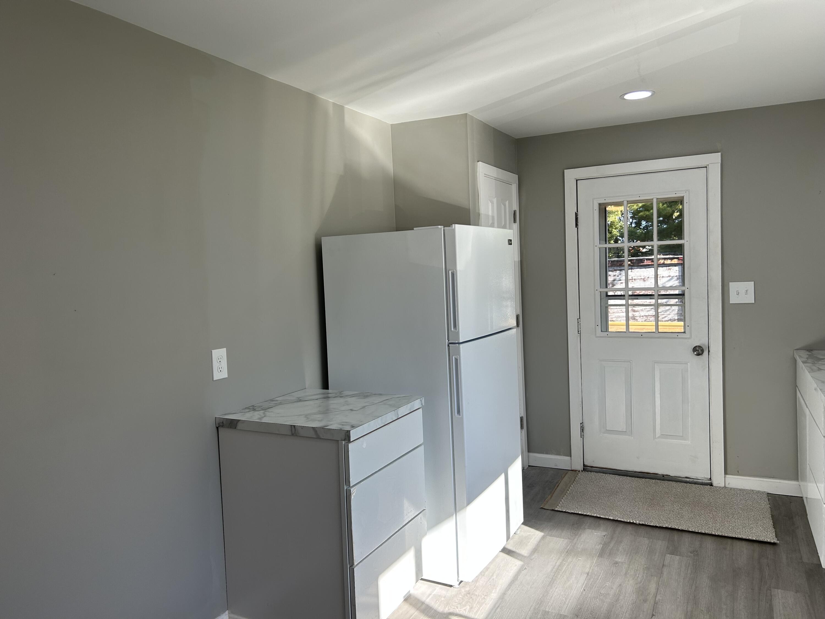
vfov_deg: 53.1
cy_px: 310
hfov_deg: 67.3
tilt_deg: -1.5
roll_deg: +3.7
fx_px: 620
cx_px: 412
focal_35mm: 26
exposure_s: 1/358
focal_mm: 5.7
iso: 50
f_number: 1.5
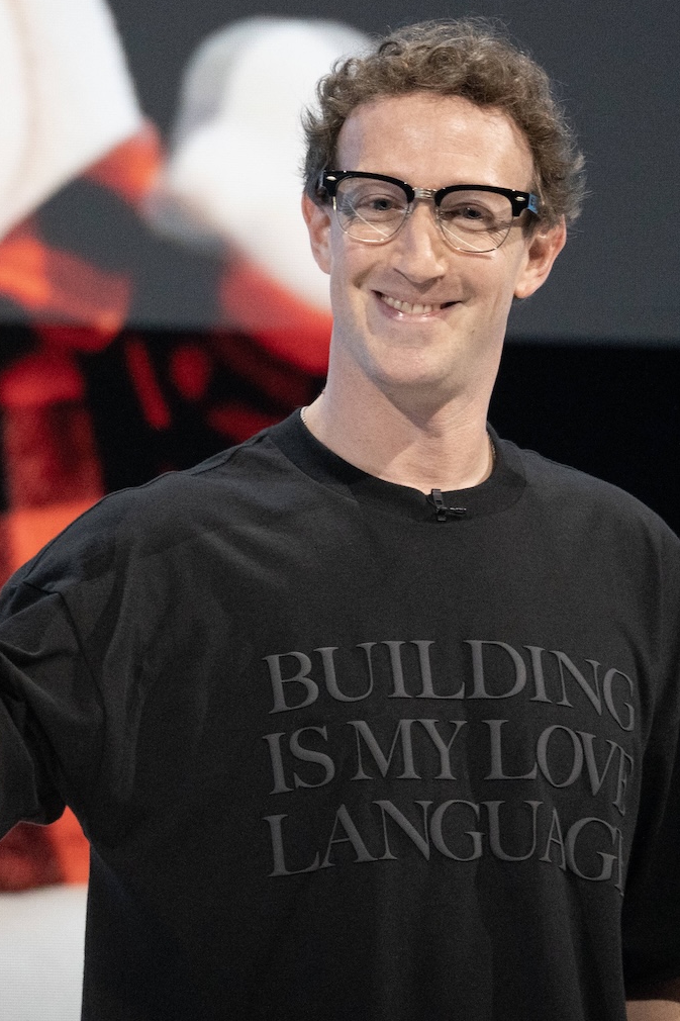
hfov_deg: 2.0
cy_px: 444
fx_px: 19674
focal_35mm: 694
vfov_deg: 3.0
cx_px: 245
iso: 5000
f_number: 6.3
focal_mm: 354.1
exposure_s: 1/500
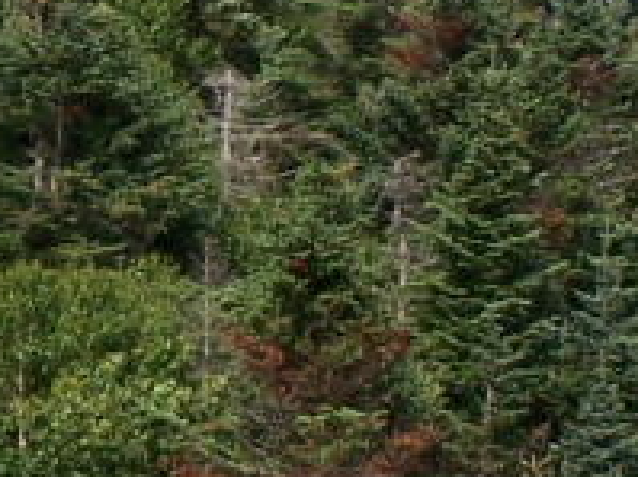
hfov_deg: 3.6
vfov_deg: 2.7
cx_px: -667
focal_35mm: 541
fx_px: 9965
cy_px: -99
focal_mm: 17.5
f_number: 4.5
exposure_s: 1/640
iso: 80
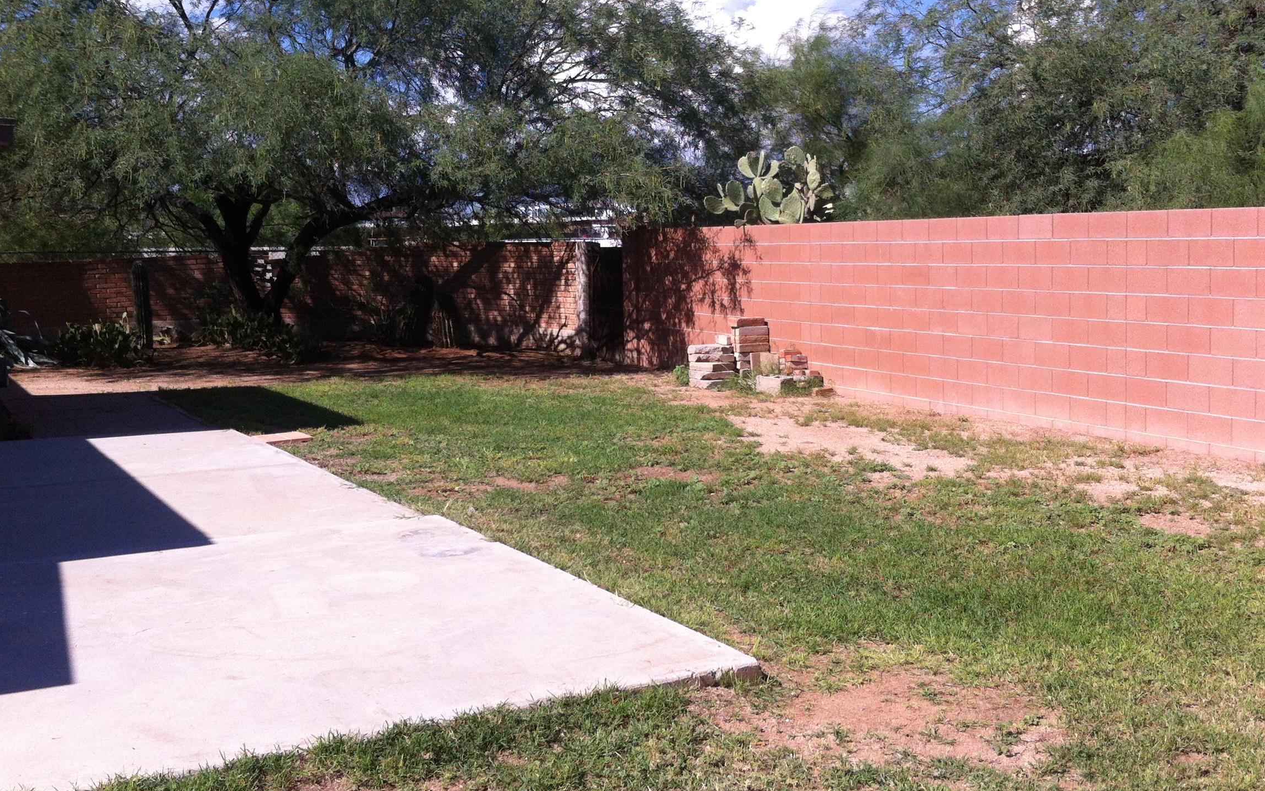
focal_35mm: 42
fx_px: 1448
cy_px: 322
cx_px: 645
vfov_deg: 30.5
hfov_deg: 47.2
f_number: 2.8
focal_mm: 3.85
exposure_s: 1/1588
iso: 80
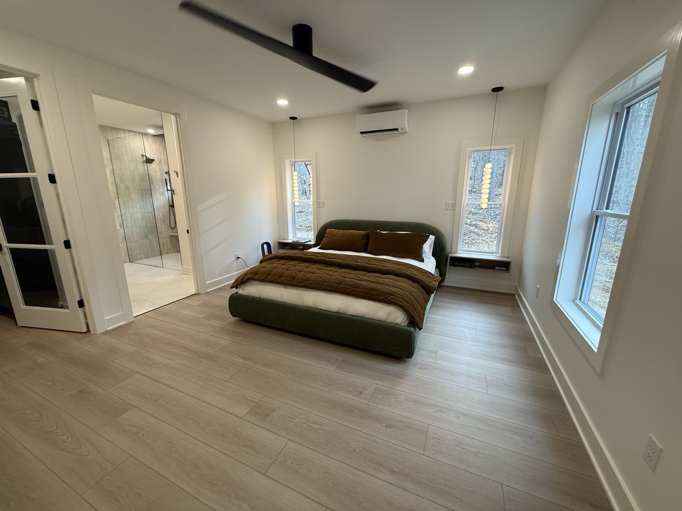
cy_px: 256
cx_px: 341
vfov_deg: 85.7
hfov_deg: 102.1
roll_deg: +0.7
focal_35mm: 14
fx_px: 276
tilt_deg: -11.4
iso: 160
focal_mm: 2.22
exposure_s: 1/120
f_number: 2.2
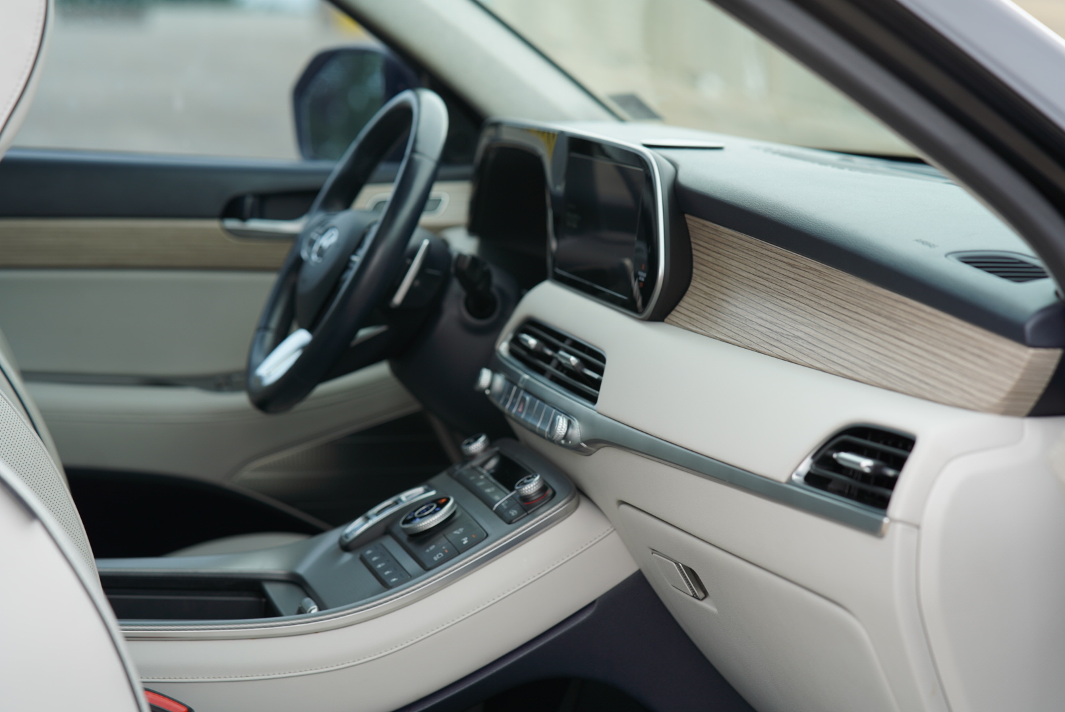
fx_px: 2516
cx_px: 532
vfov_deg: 16.1
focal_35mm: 85
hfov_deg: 23.9
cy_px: 356
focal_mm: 85
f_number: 4
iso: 200
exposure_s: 1/160
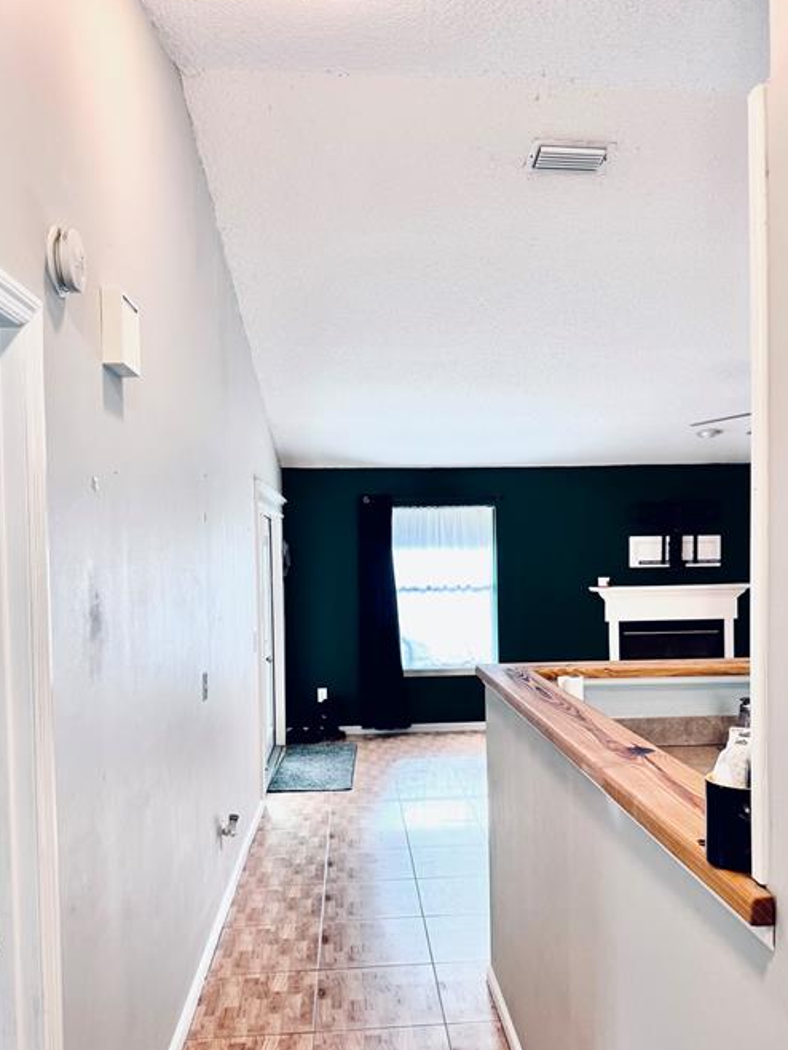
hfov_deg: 49.7
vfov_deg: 63.2
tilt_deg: -1.4
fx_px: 849
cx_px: 426
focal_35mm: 28
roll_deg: +1.5
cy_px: 589
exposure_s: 1/120
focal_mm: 6.76
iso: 125
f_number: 1.78
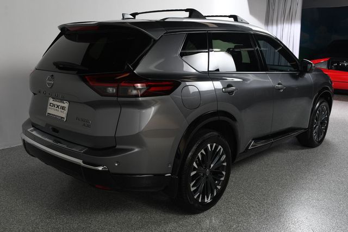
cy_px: 116
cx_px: 174
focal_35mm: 34
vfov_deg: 38.8
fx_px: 328
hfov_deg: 55.8
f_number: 10
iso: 100
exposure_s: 1/160
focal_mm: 23
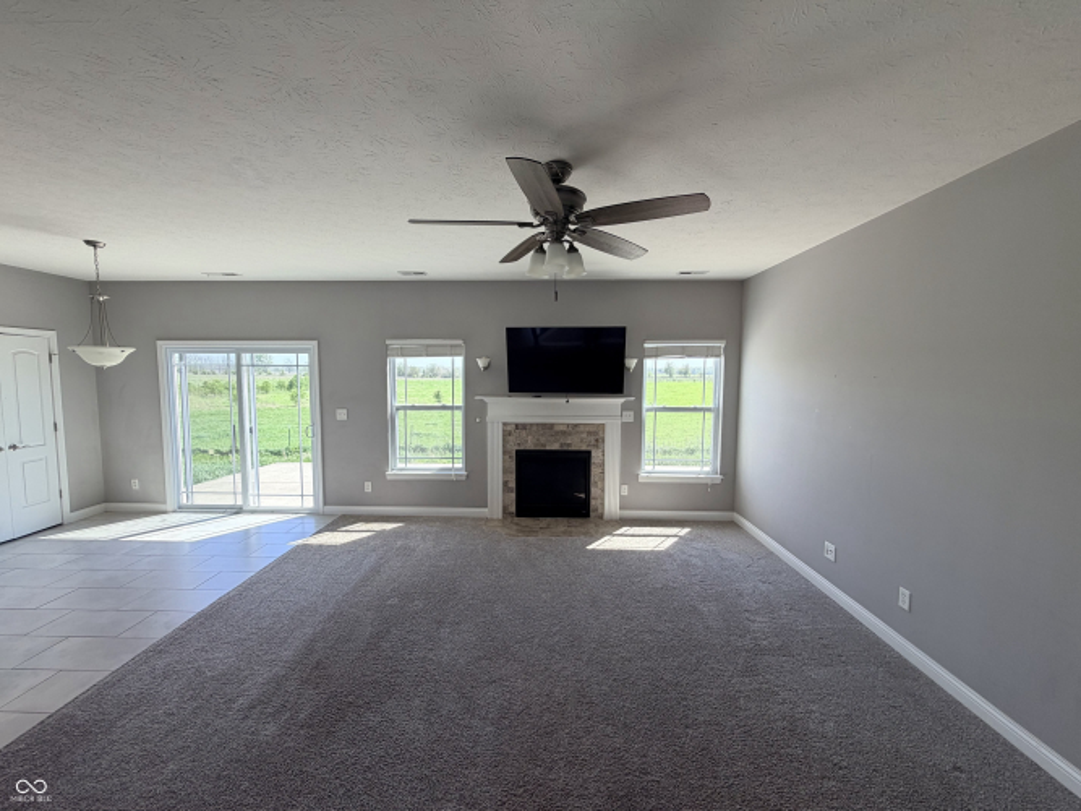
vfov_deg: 85.7
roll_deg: +0.1
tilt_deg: -5.4
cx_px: 540
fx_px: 437
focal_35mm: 14
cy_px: 406
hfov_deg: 102.1
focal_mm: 2.22
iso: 50
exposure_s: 1/162
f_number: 2.2
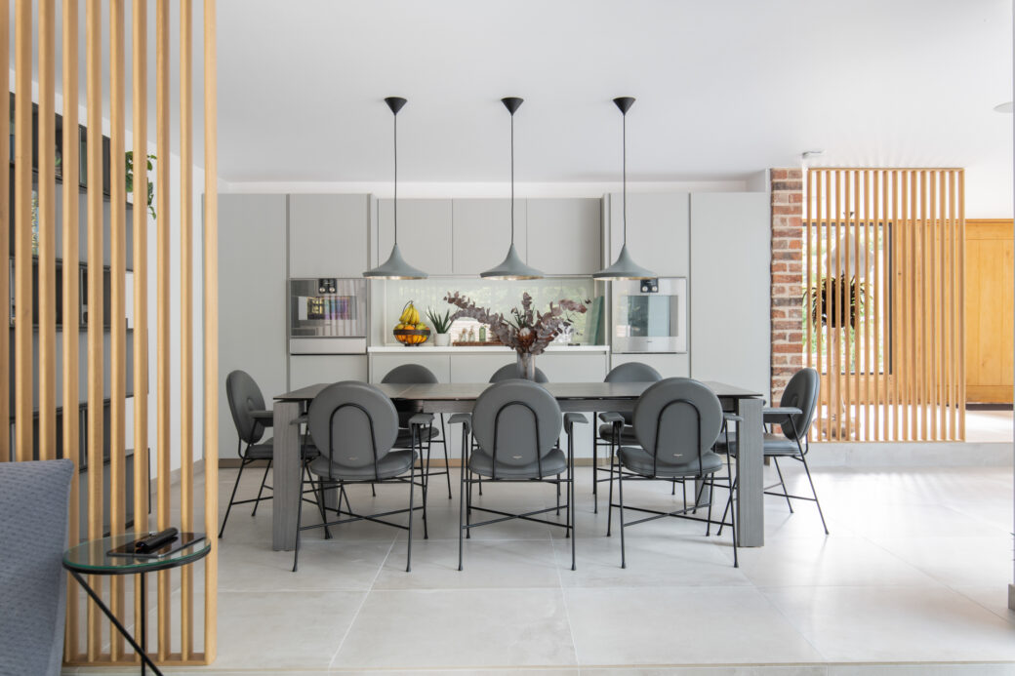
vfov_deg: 43.6
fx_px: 846
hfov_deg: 61.9
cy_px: 338
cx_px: 508
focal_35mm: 30
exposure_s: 1/1.25
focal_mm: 30
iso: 64
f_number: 8
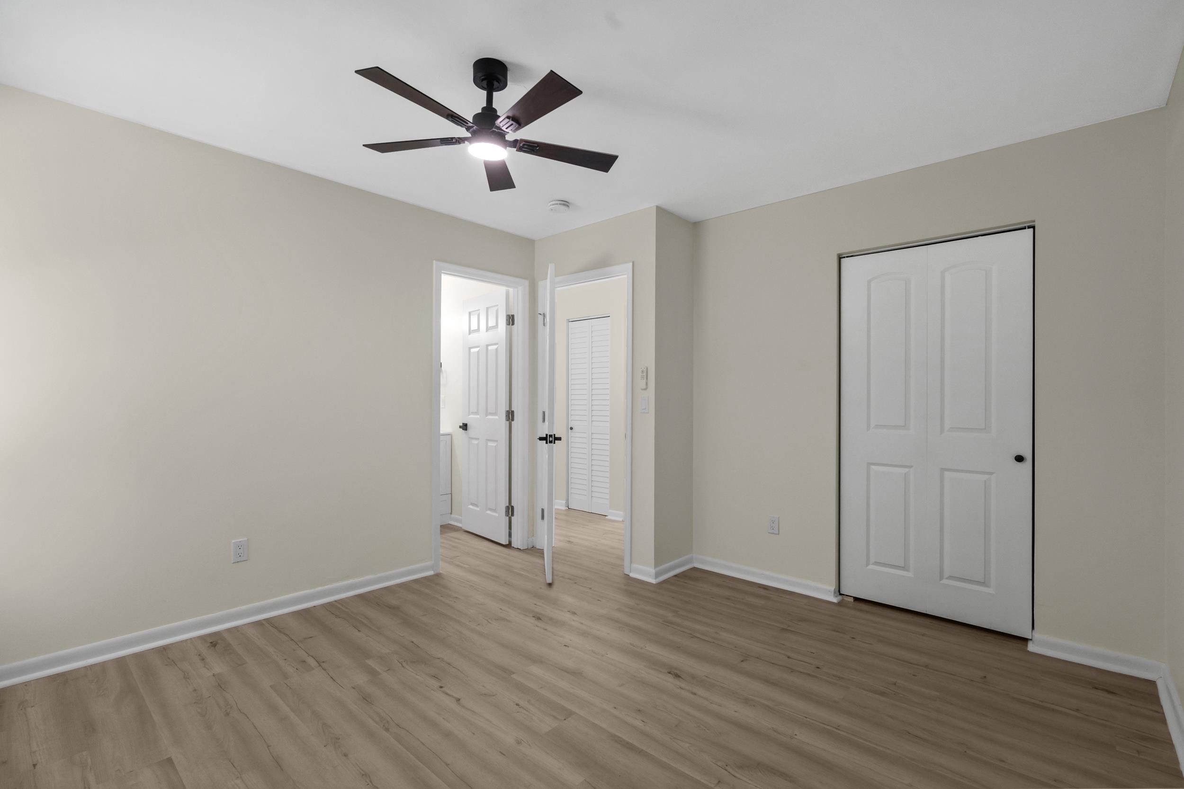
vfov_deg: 73.8
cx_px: 592
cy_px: 394
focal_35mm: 16
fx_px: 526
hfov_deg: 96.7
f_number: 8
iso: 800
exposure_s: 1/15
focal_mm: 16
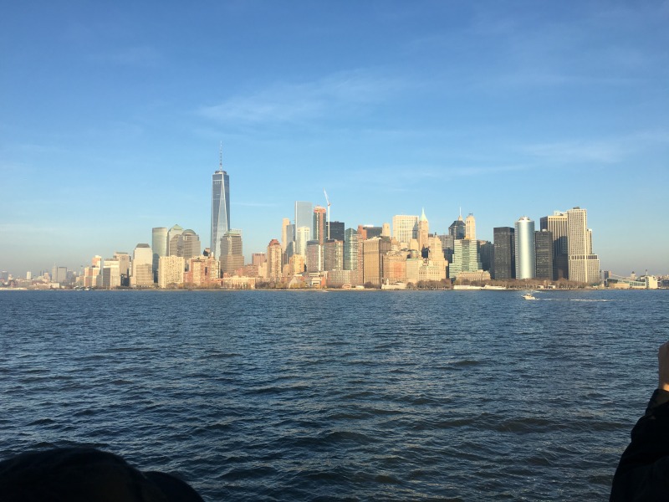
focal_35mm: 29
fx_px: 560
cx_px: 334
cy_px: 251
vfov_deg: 48.2
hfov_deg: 61.7
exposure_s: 1/1202
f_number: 2.2
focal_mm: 4.15
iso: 25
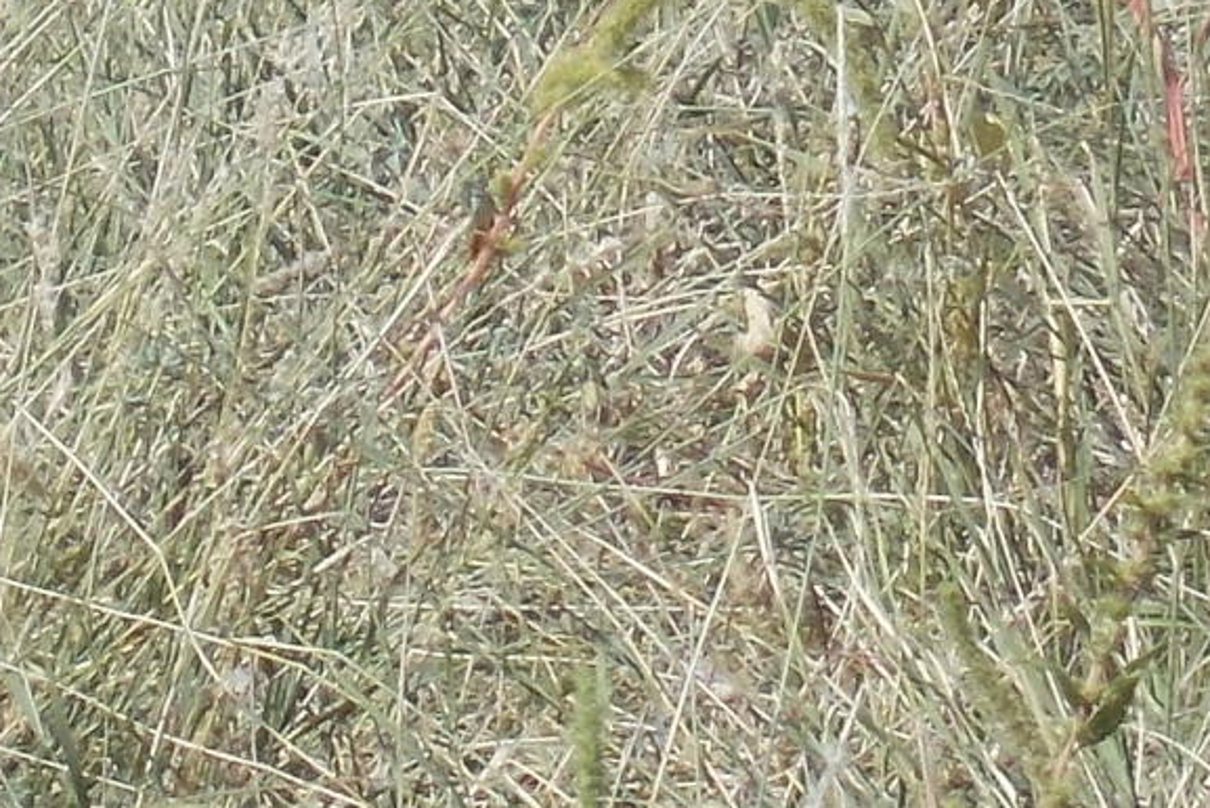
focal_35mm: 611
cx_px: 34
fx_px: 20540
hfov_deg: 3.4
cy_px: -957
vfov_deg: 2.2
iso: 80
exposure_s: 1/400
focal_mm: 20.1
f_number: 6
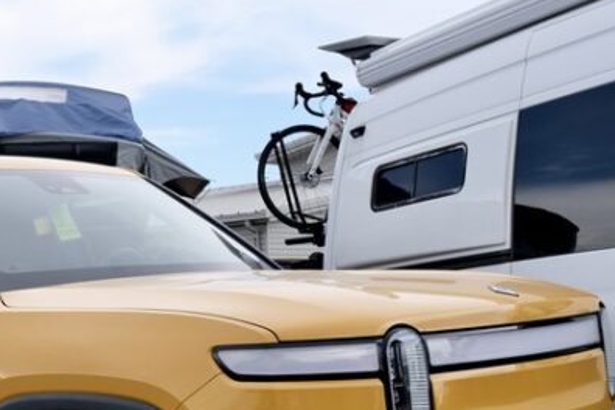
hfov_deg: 25.9
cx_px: 33
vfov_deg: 18.1
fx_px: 1281
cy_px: 290
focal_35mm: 75
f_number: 5.6
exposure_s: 1/400
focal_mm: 19.2
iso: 320
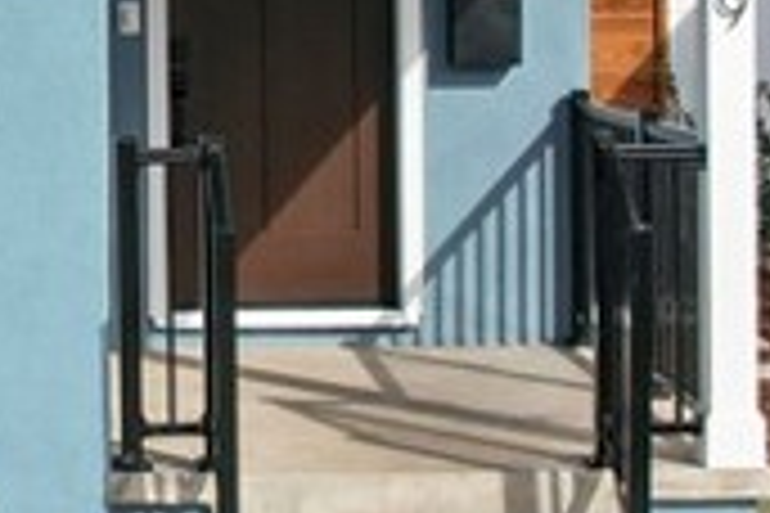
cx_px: -167
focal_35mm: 132
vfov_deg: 10.2
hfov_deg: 15.0
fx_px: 2823
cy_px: -106
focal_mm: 8.38
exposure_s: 1/2500
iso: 110
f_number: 2.8
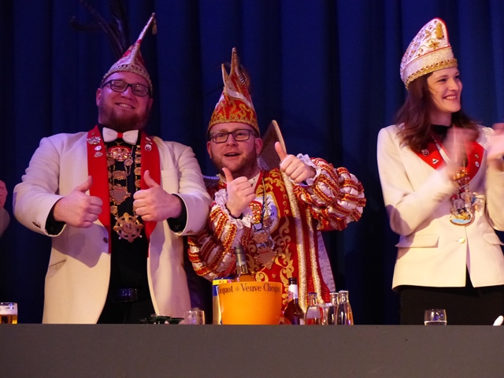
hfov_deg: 16.3
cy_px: 189
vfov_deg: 12.2
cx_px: 252
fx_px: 1762
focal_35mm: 121
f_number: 2.8
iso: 800
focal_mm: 21.8
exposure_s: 1/30
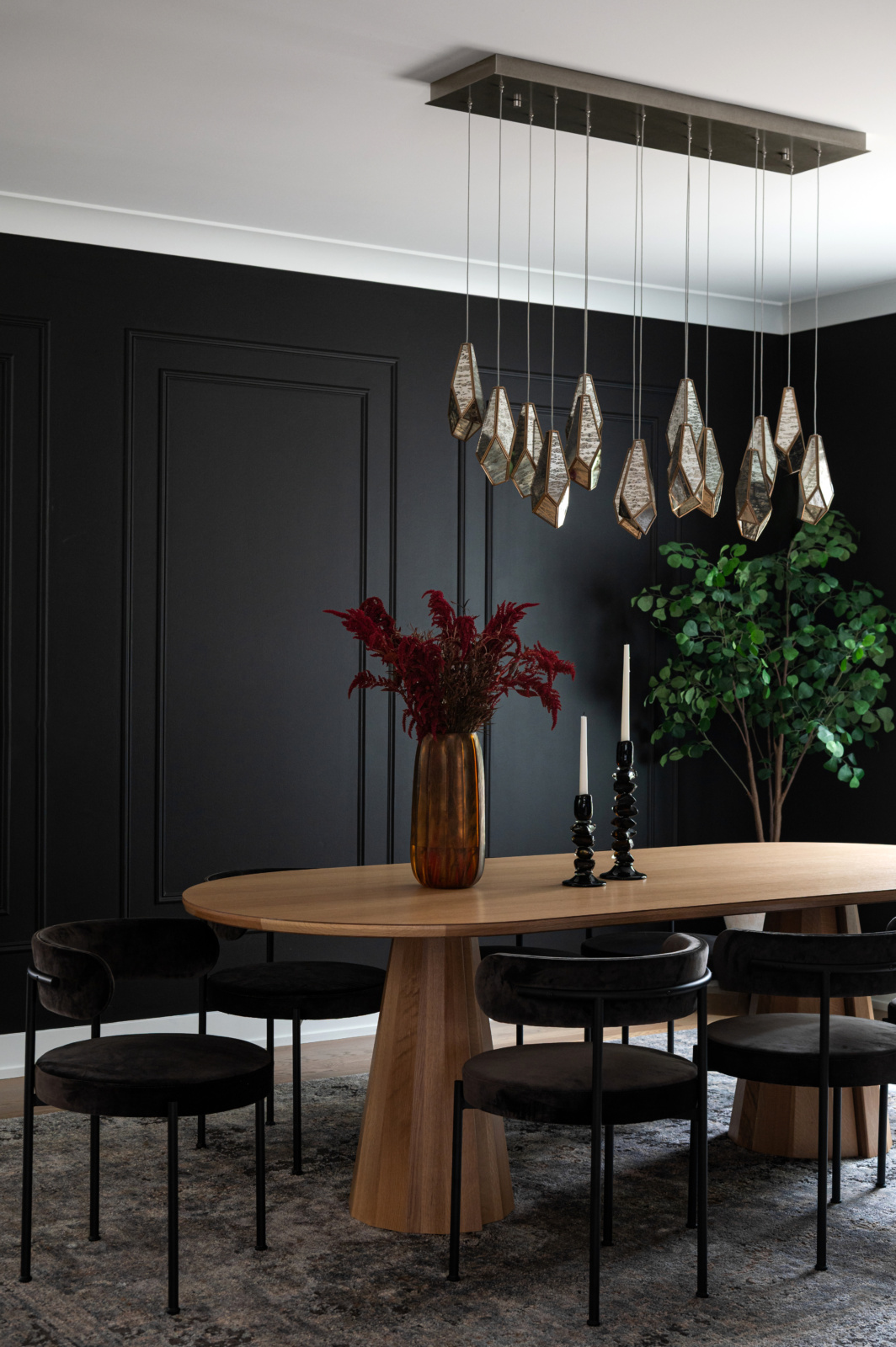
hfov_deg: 26.9
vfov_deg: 39.6
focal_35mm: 50
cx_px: 448
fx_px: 1870
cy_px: 674
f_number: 7.1
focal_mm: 50
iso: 640
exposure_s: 1/1.25
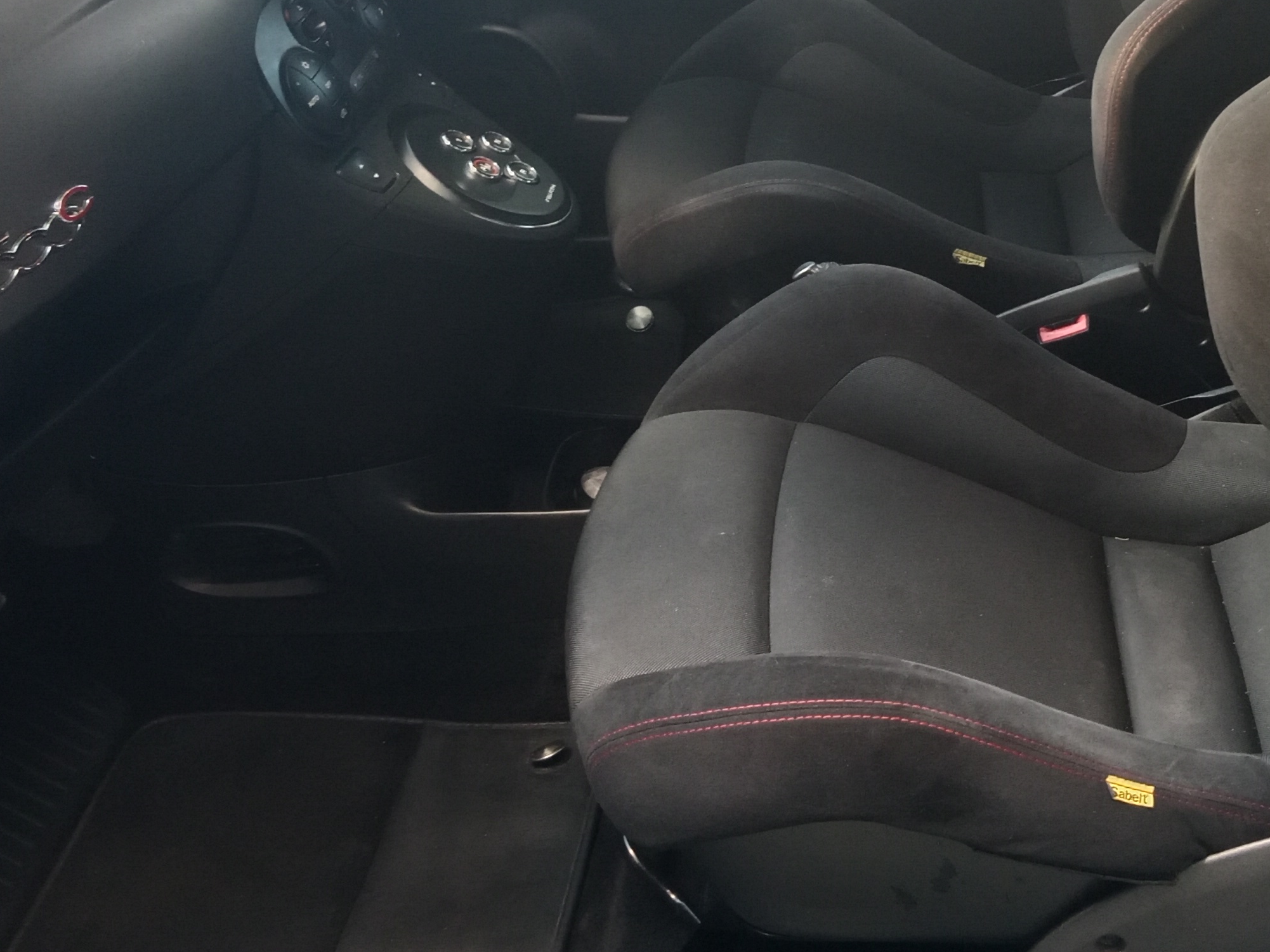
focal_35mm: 53
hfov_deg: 35.8
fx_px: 1944
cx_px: 839
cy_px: 132
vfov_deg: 26.8
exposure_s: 1/33.3
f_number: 1.8
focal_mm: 3.96
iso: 710
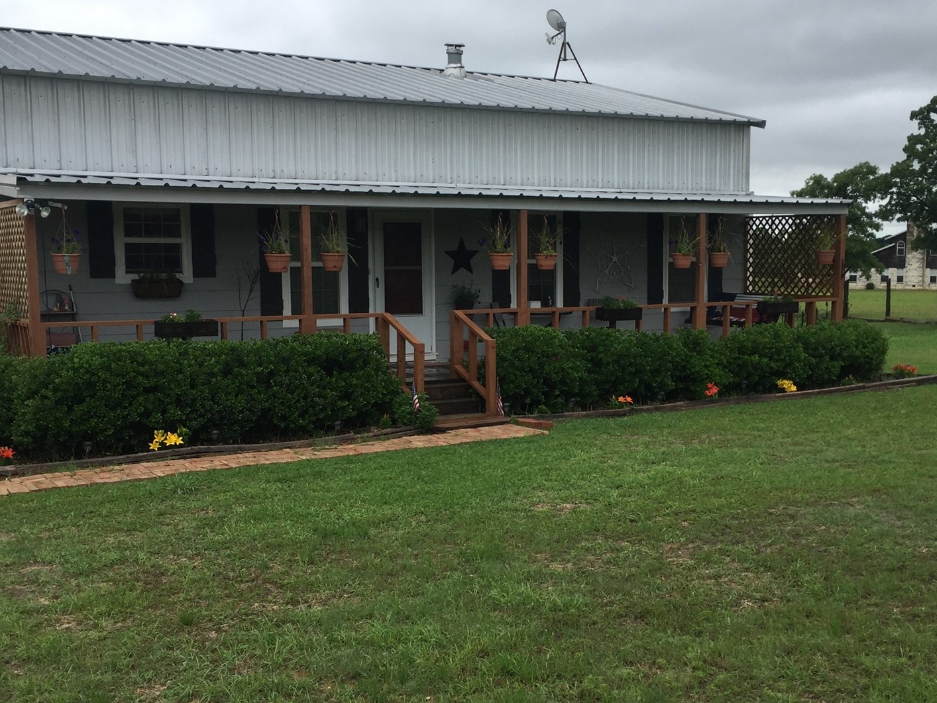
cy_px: 384
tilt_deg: -5.9
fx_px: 1137
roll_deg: -1.4
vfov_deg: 34.3
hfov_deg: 44.8
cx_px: 449
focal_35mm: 42
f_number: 2.2
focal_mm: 4.15
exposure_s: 1/1099
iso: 32
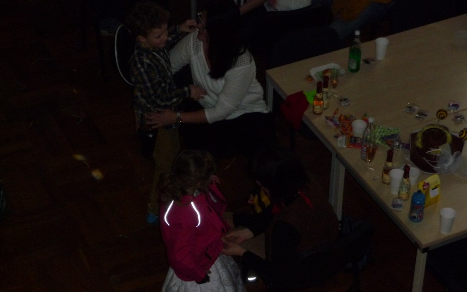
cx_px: 232
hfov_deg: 23.0
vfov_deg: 14.5
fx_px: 1145
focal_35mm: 90
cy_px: 147
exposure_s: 1/40
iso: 400
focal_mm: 14.2
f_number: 4.7
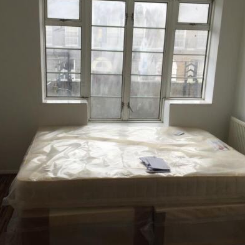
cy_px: 114
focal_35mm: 38
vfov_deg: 43.8
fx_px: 304
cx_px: 109
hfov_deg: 43.8
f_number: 2.2
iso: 32
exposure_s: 1/100
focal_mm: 4.15
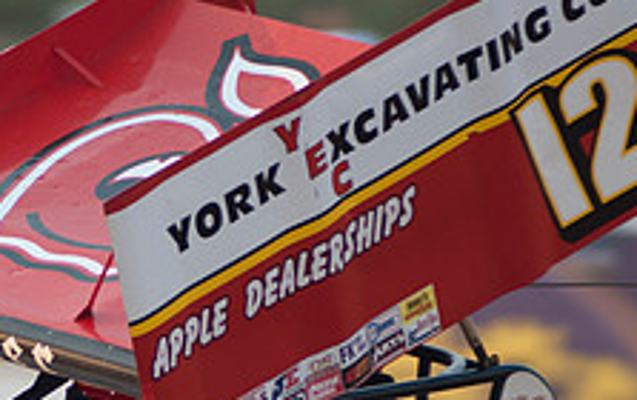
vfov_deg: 1.7
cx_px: 129
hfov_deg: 2.6
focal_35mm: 795
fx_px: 13819
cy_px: 420
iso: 100
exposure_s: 1/400
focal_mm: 200
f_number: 2.8
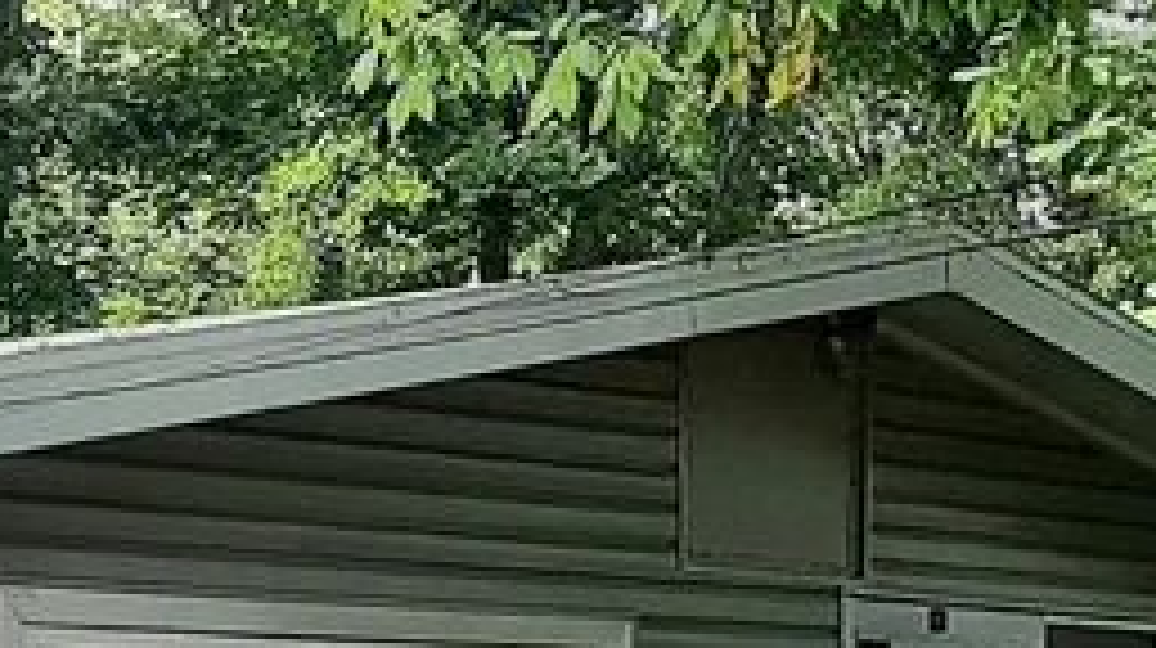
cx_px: -202
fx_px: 3460
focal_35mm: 113
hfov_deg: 18.1
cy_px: 990
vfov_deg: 10.3
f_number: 1.7
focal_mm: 3.93
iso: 40
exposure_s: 1/476
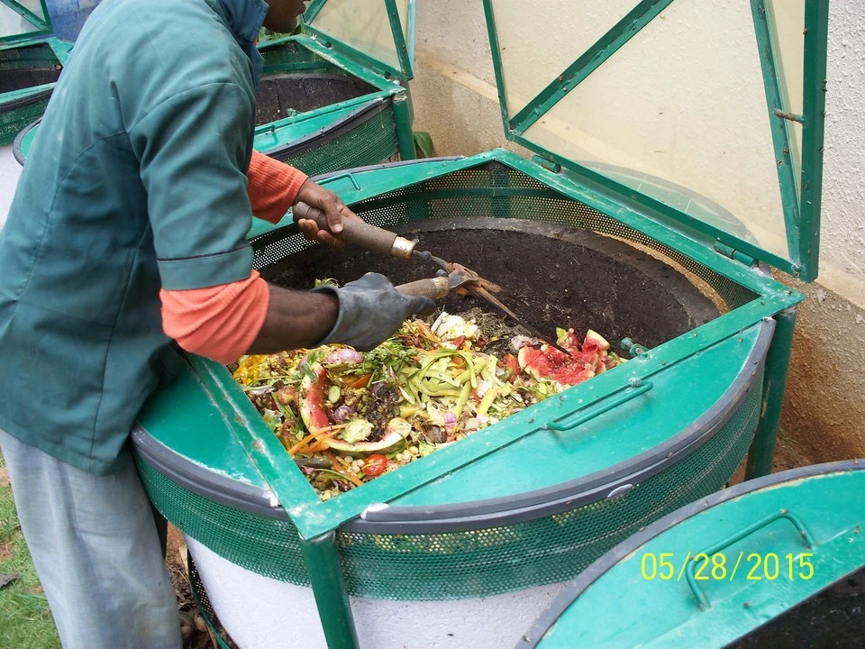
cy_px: 324
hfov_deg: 51.4
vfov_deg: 39.7
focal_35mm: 36
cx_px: 432
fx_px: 900
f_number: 2.8
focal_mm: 7.54
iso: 80
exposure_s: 1/200
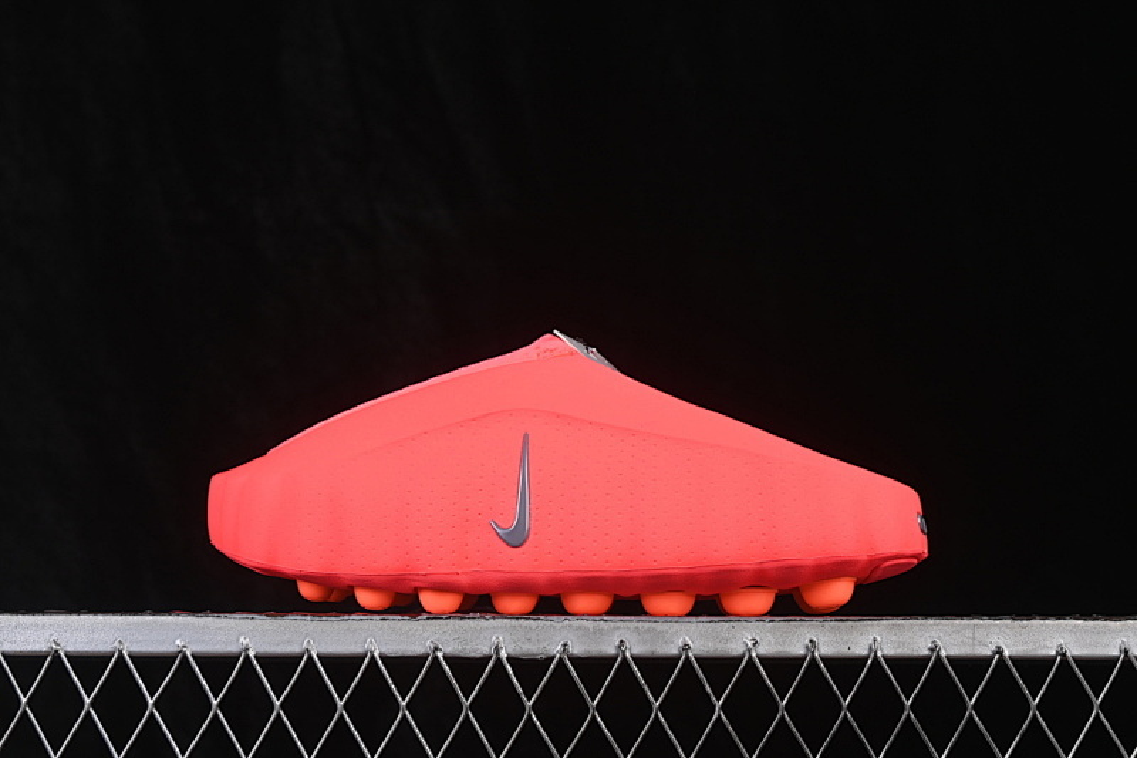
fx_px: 2368
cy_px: 379
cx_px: 568
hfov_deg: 27.0
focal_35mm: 75
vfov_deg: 18.2
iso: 160
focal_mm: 50
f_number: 8
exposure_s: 1/80
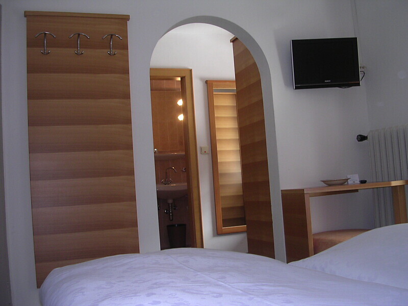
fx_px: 448
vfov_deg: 37.7
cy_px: 153
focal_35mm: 38
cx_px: 204
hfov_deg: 49.0
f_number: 2.8
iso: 100
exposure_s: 1/30
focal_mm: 5.8
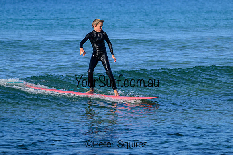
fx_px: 2403
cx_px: 121
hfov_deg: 5.6
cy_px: 57
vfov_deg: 3.7
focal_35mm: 371
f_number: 7.1
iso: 250
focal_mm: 270
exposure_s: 1/1600
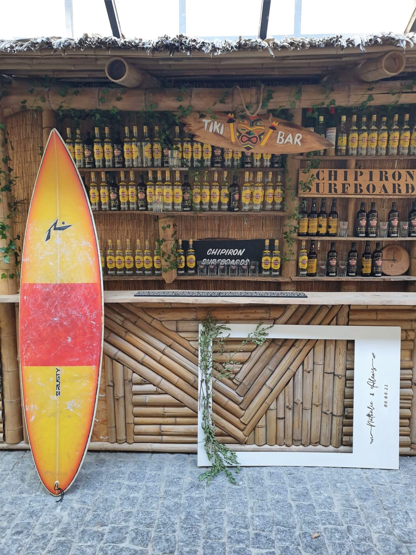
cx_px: 208
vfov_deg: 67.3
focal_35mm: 26
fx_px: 417
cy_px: 278
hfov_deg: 53.0
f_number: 2.4
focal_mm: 4.3
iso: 160
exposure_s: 1/50
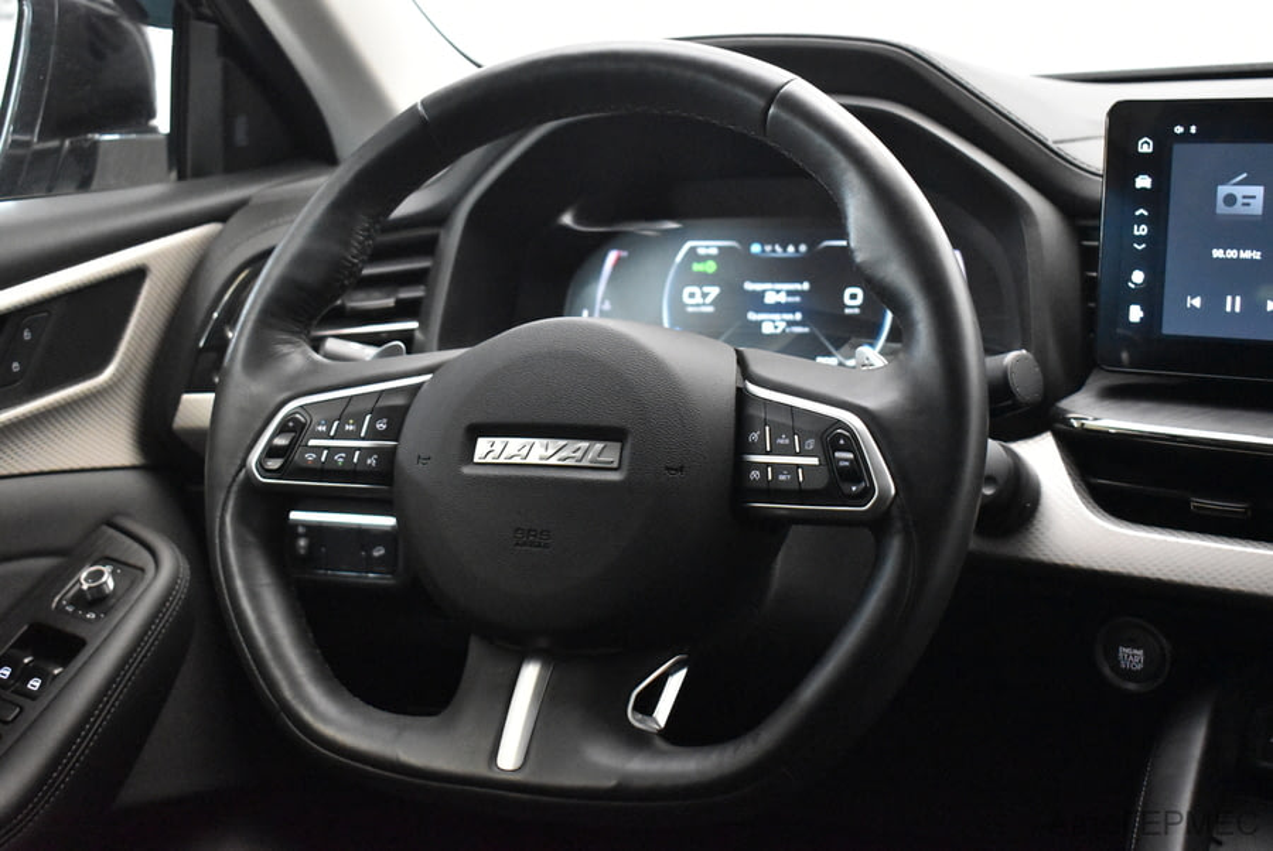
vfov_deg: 28.1
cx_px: 636
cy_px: 426
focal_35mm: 48
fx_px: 1699
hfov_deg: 41.1
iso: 8000
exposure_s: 1/50
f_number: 4.5
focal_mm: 32
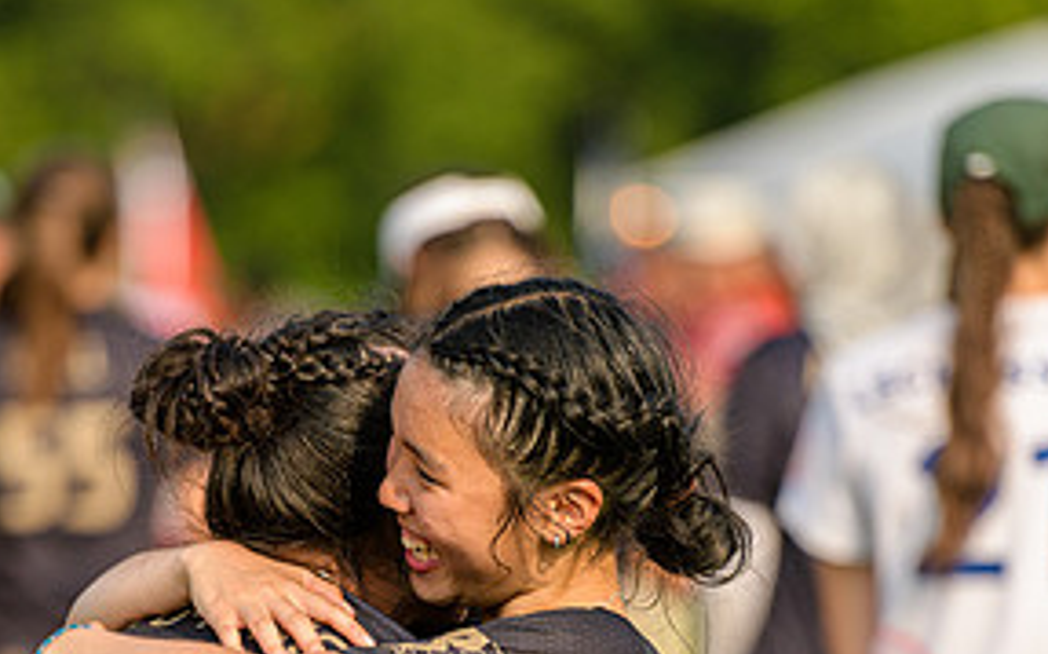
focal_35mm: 412
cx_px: 464
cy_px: 670
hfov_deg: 5.1
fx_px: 11760
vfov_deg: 3.2
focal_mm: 200
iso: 280
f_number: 3.2
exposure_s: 1/2000
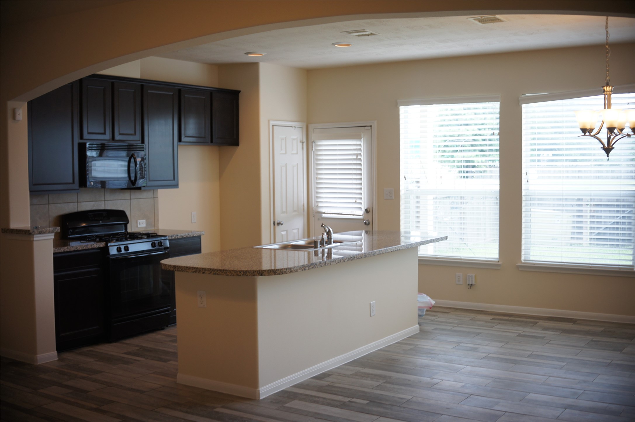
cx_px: 318
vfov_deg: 33.0
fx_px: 714
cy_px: 211
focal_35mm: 40
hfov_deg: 48.0
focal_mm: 27
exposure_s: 1/60
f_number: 3.2
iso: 200
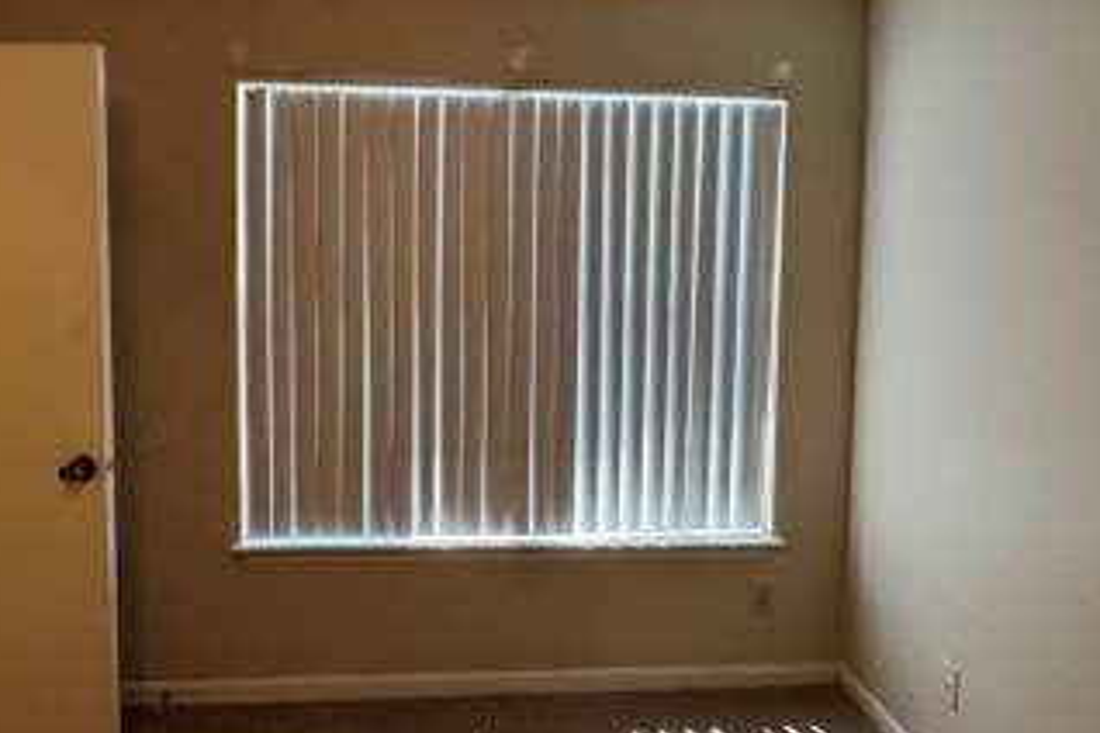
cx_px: 526
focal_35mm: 22
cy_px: 315
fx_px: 672
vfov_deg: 57.0
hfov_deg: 78.5
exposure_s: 1/120
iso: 250
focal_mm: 2.22
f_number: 2.2
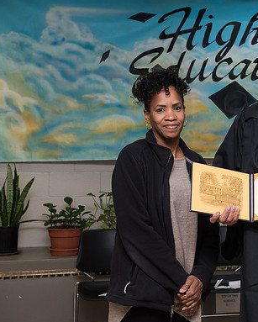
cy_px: 161
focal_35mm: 71
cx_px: 240
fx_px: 677
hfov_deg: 21.0
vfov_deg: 26.7
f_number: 7.1
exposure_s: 1/160
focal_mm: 50
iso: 1600
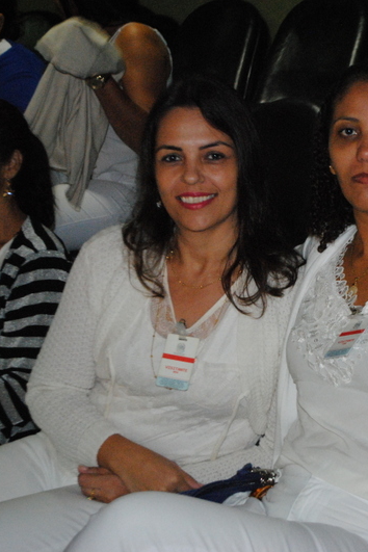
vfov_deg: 23.6
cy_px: 274
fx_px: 1319
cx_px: 311
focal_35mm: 86
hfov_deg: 15.7
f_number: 5
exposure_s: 1/30
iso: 1600
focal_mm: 38
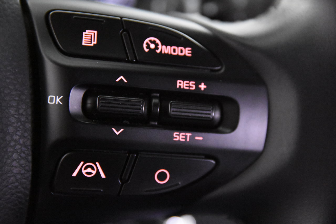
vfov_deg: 13.0
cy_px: 112
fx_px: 980
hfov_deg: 19.5
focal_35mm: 105
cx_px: 168
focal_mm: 70
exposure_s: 1/100
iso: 12800
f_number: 4
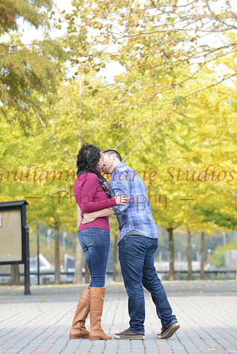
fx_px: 1656
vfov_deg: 12.2
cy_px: 181
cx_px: 113
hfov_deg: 8.2
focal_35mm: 168
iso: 500
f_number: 8
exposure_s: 1/250
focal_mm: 160
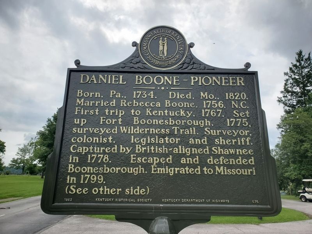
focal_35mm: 26
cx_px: 156
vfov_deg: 53.1
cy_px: 117
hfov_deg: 67.3
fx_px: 234
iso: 50
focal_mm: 4.3
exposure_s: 1/1350
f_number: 2.4
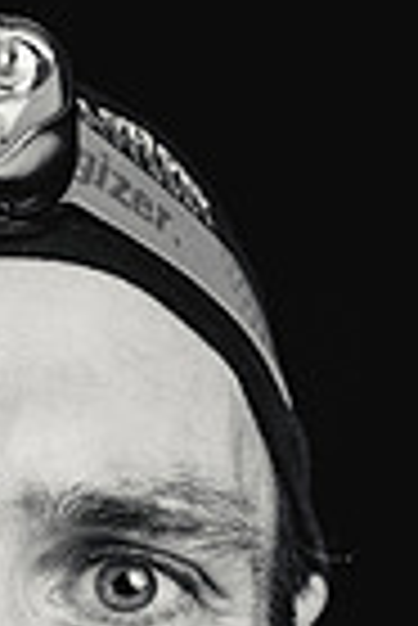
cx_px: -45
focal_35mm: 227
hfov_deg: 6.0
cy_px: 874
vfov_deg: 8.9
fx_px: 3943
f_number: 5.6
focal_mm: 70
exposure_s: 1/160
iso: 100
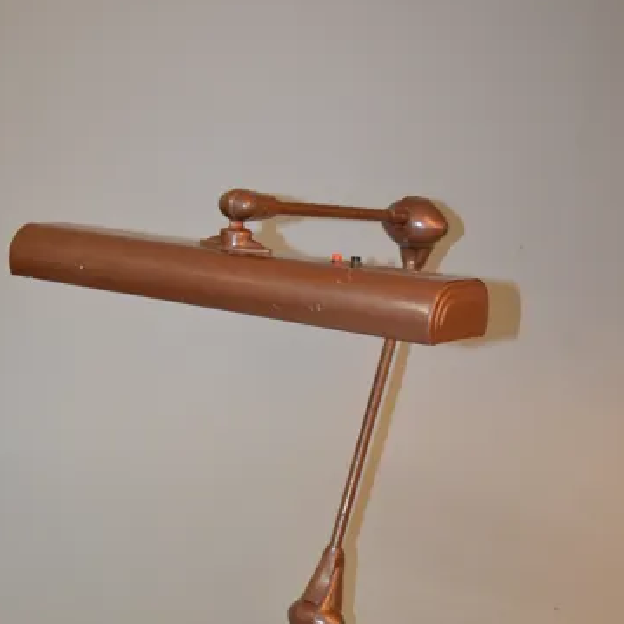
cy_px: 422
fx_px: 1305
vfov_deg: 26.7
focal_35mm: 64
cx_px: 311
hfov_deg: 26.9
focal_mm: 30
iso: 1100
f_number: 4.5
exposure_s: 1/60
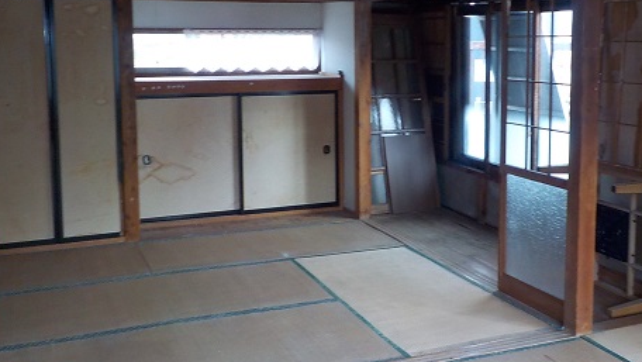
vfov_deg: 27.6
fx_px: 732
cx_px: 386
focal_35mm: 43
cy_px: 117
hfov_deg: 47.1
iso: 250
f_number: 3.3
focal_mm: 4.1
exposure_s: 1/30
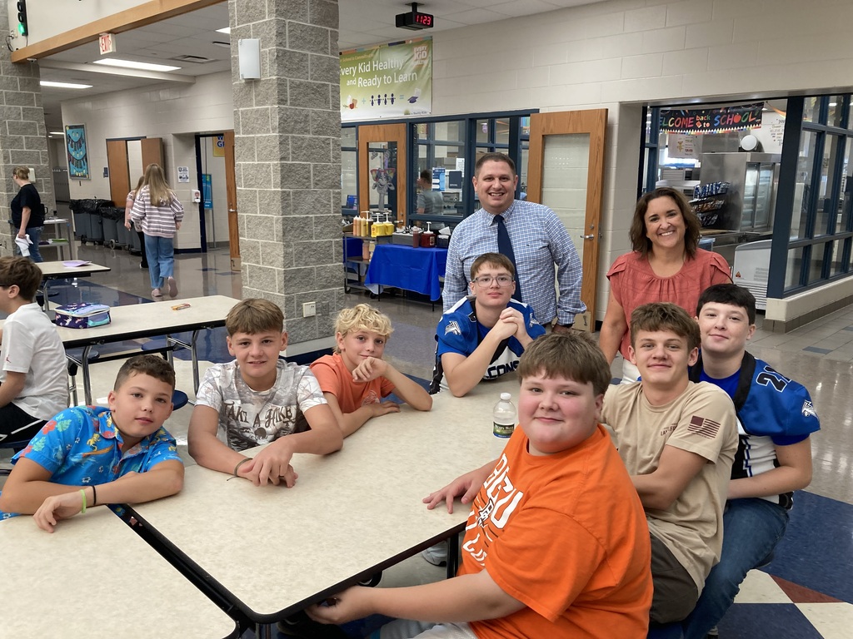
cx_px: 426
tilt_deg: -12.0
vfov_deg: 49.7
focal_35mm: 28
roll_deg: -0.6
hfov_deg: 63.4
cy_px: 320
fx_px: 690
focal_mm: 3.99
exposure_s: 1/60
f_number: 1.8
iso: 80
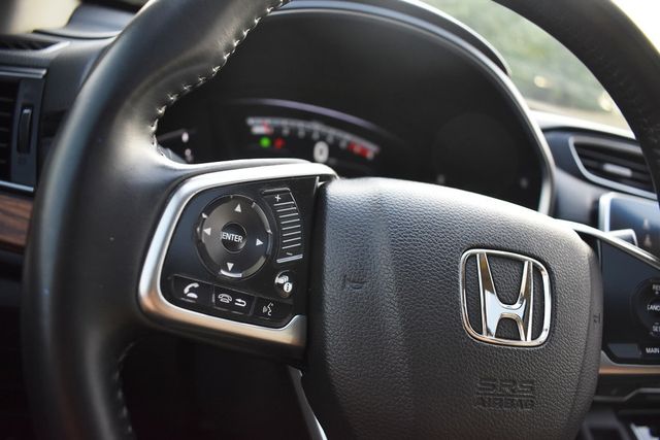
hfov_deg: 67.4
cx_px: 330
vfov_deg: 48.0
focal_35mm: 27
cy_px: 220
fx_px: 495
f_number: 3.5
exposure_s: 1/250
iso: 800
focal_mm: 18
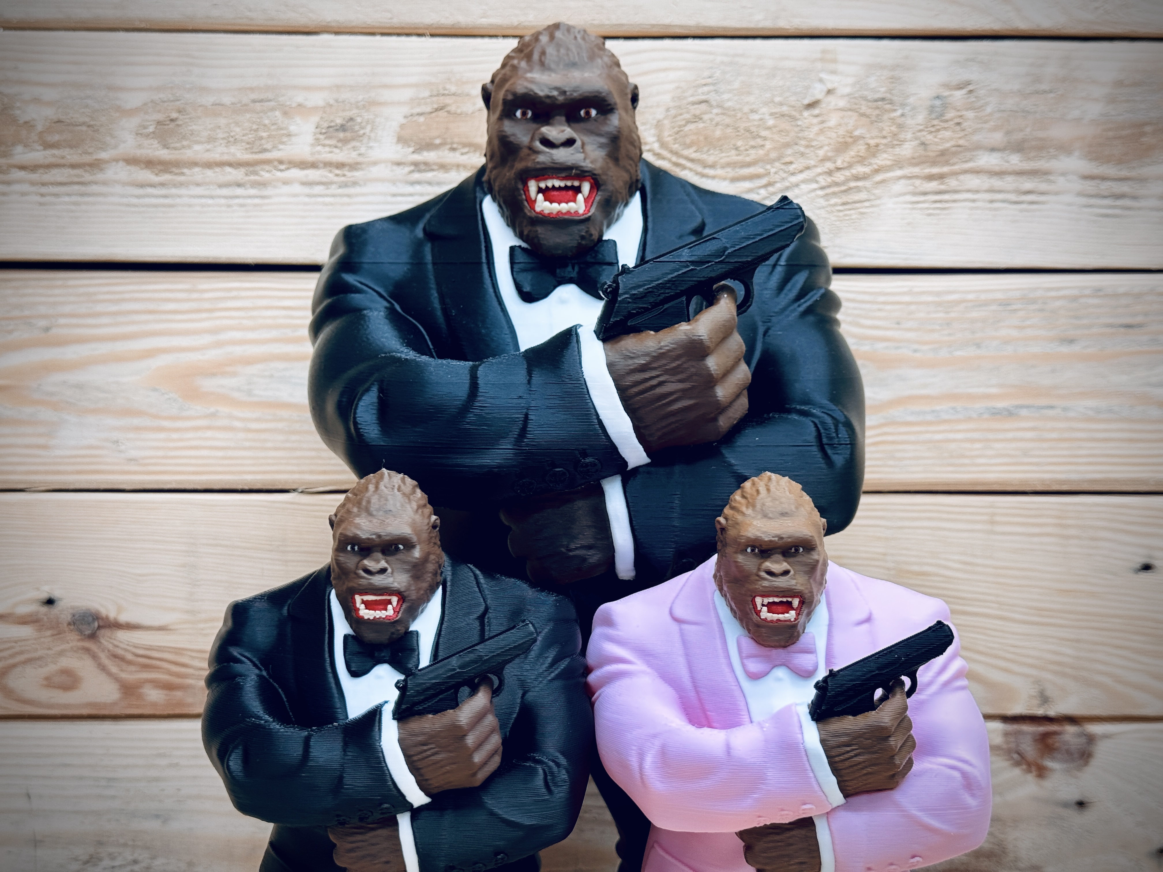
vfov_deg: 30.3
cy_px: 436
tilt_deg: -5.3
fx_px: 1613
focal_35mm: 48
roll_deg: -0.5
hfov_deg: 39.7
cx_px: 582
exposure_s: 1/123
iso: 50
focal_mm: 6.76
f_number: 1.78
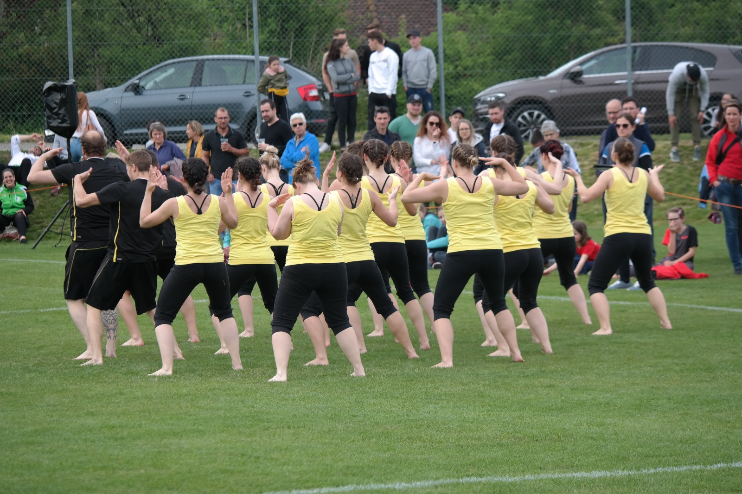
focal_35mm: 174
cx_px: 371
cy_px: 247
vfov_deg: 7.9
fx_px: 3585
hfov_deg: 11.8
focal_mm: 113
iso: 200
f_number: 5
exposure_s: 1/250
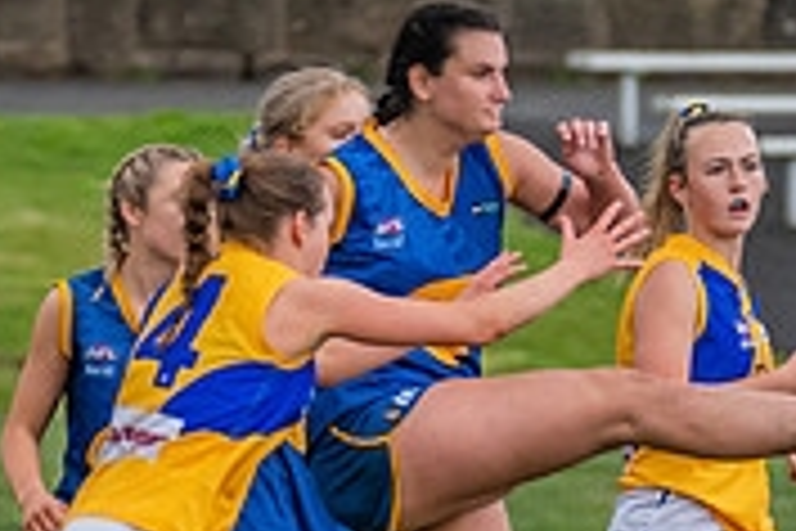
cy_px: 464
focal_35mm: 1452
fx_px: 32103
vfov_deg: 0.9
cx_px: 654
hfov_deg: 1.4
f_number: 5.6
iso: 1400
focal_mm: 320
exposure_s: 1/1250
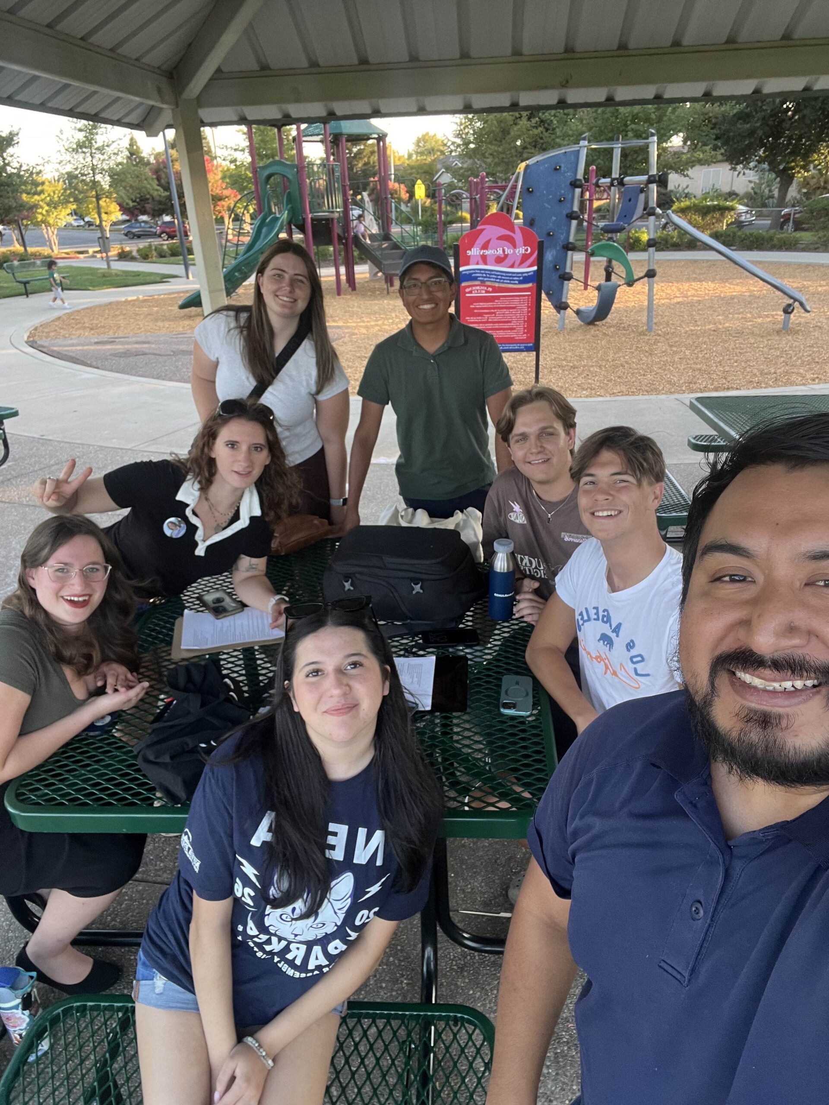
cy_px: 552
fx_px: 734
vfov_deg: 73.9
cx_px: 414
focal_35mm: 23
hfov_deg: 58.9
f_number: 2.2
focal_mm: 2.71
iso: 100
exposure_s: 1/93
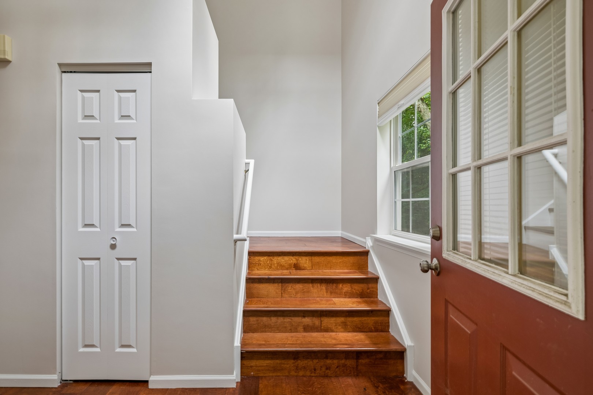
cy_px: 198
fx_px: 264
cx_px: 296
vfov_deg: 73.7
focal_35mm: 16
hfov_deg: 96.7
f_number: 8
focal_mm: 16
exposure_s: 1/4
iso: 200
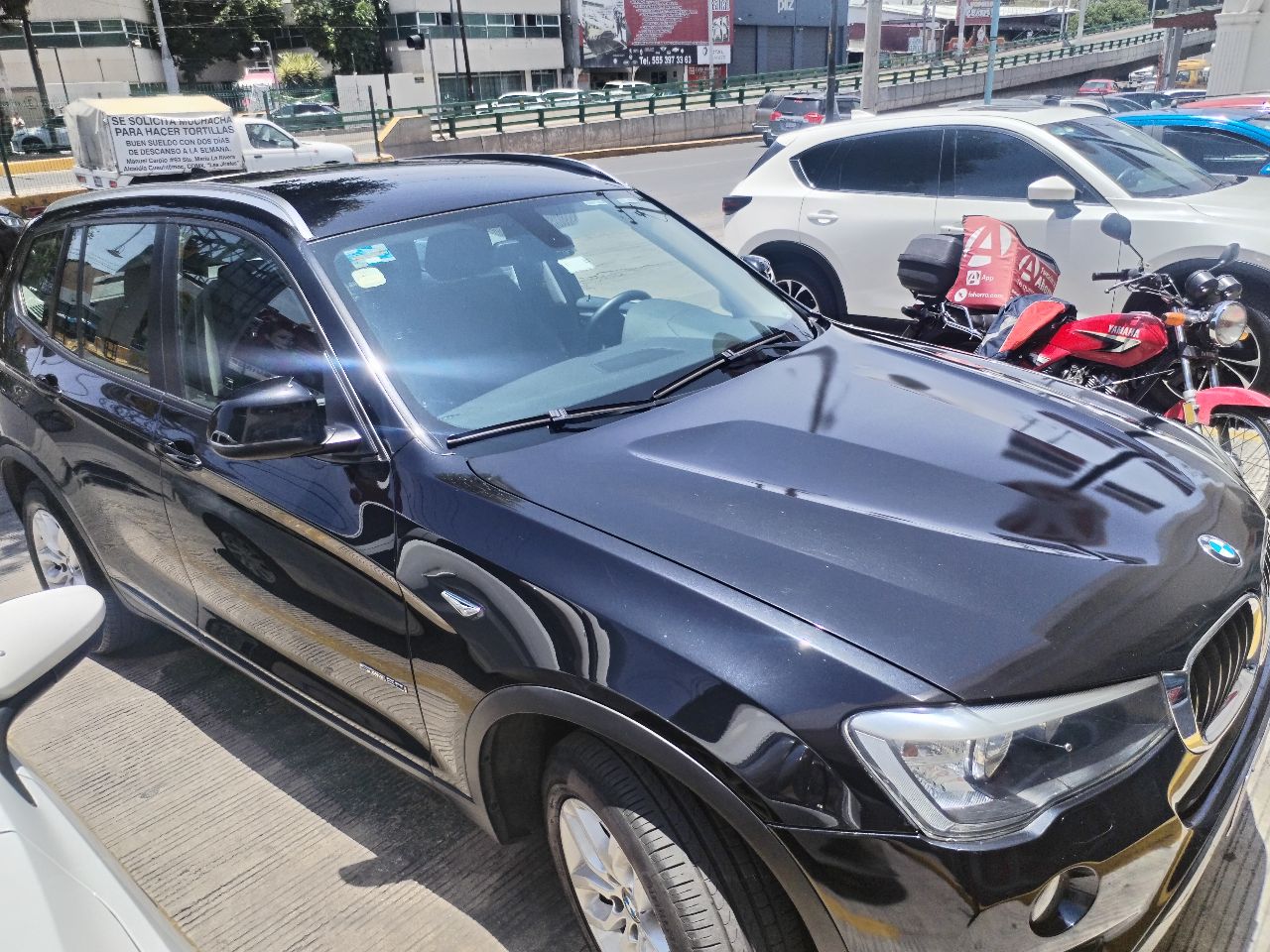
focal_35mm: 29
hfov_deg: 61.7
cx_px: 635
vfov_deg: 48.2
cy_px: 476
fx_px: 1064
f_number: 1.8
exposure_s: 1/1301
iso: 100
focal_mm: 4.75
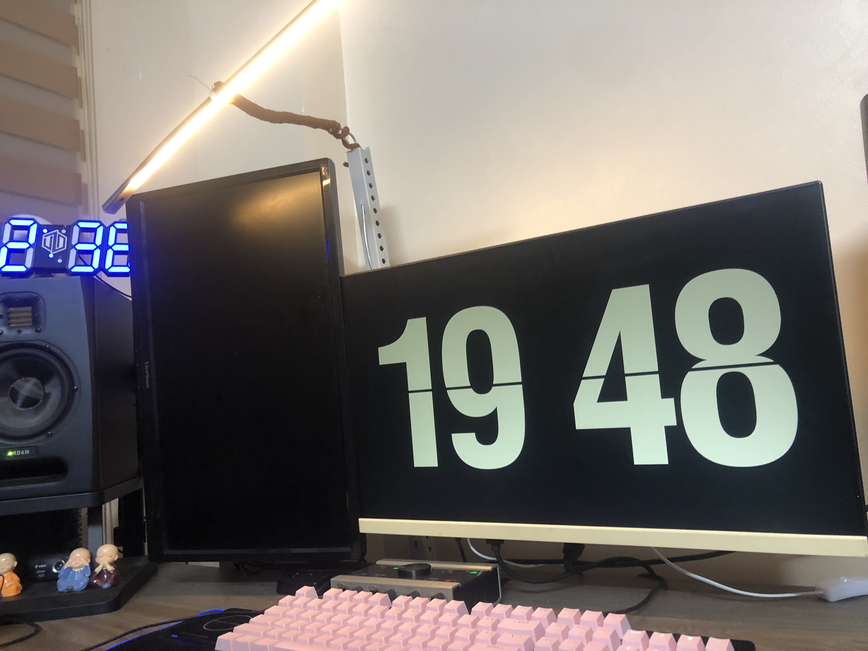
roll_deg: +5.3
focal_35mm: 28
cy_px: 326
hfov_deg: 63.4
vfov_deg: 49.7
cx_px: 434
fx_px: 702
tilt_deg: +4.7
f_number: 1.8
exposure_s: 1/15
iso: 50
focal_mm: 3.99
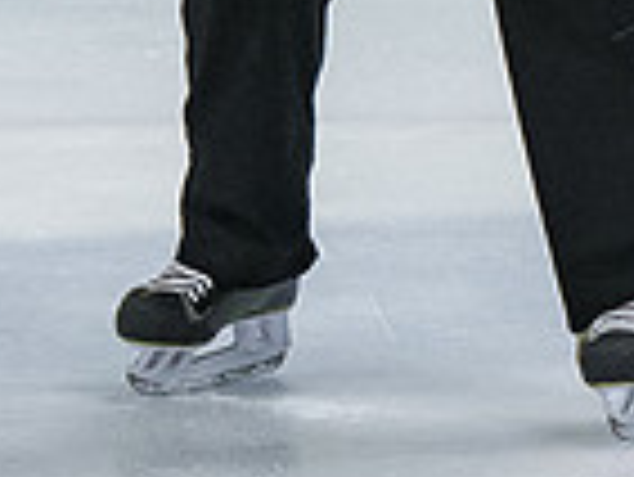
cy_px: -708
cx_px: 433
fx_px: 20384
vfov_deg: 1.3
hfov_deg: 1.8
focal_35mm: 1112
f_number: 3.5
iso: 2500
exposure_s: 1/800
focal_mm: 130
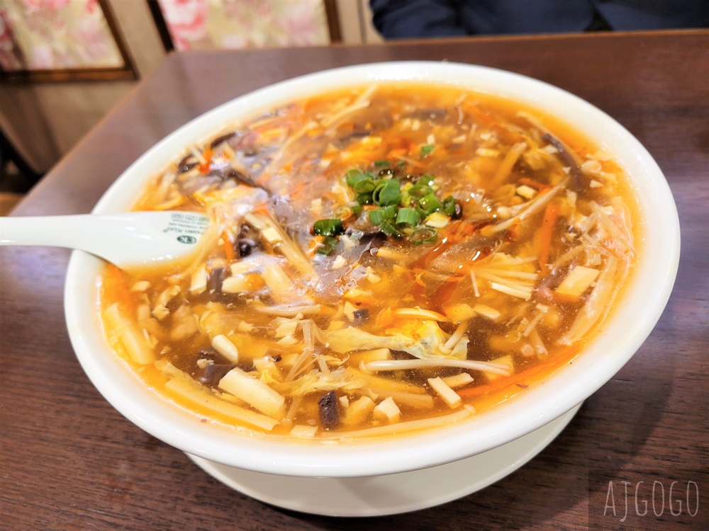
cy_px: 266
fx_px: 533
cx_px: 354
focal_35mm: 26
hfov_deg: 67.3
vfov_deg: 53.1
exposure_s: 1/60
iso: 200
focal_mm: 5.4
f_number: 1.8
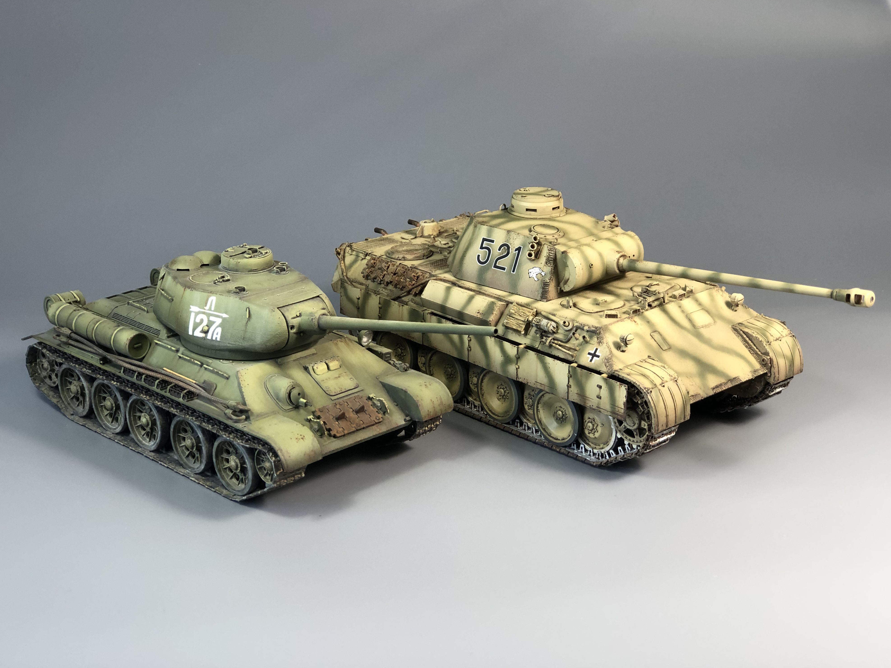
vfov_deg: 25.2
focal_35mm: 58
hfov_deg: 33.2
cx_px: 440
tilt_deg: -22.1
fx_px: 1493
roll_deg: +0.5
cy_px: 330
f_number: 2.8
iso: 100
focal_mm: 6.6
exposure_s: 1/100
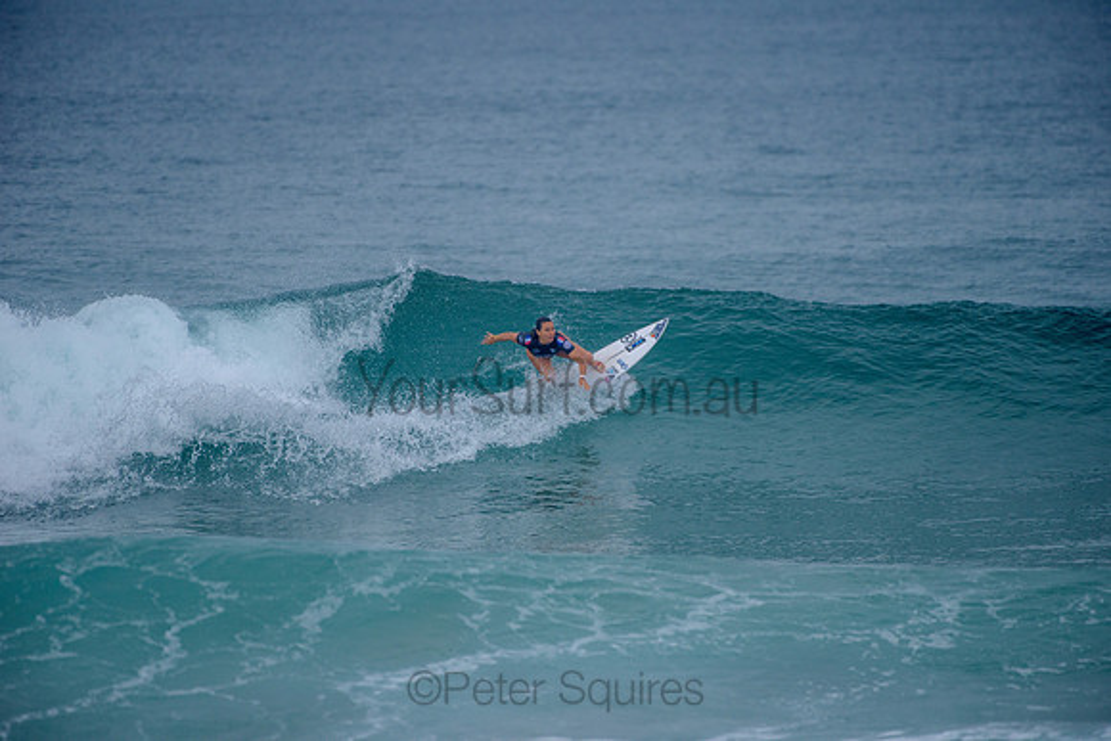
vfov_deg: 2.8
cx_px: 556
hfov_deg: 4.1
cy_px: 370
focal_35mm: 500
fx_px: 15436
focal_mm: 500
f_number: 5.6
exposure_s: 1/2000
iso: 450
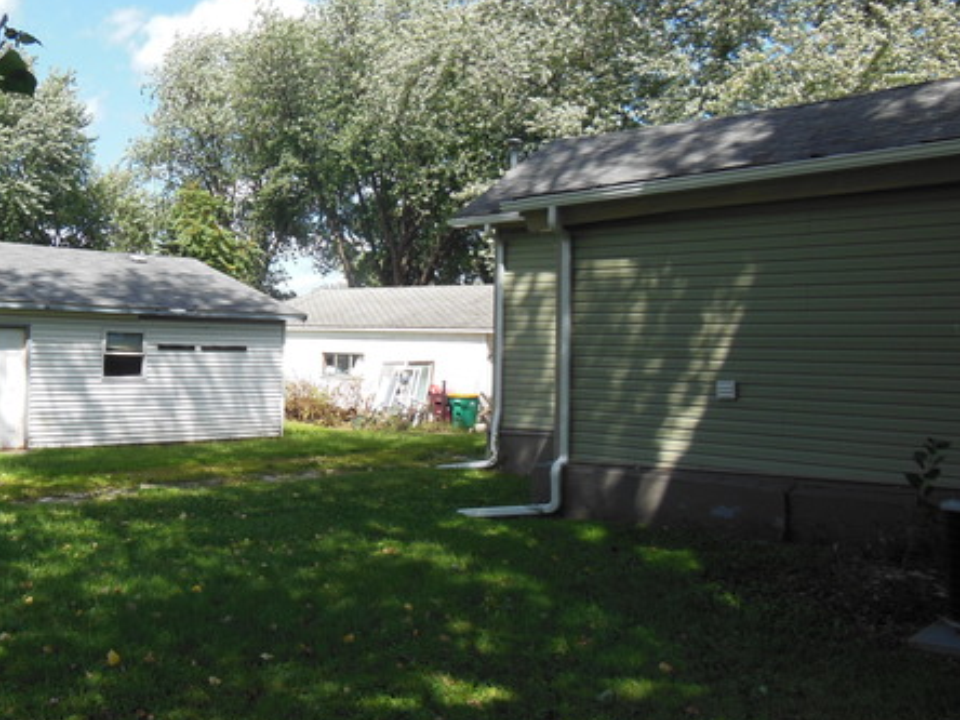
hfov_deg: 49.8
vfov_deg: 39.6
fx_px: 998
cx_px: 275
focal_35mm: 36
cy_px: 333
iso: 125
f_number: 3.5
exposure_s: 1/640
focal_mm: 4.5
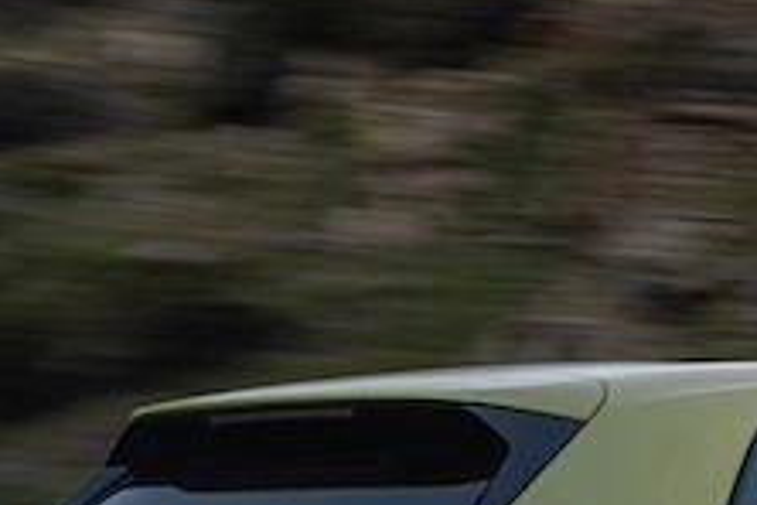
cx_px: 1088
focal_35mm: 166
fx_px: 3490
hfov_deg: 11.9
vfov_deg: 8.1
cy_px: 735
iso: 200
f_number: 10
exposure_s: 1/25
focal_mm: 36
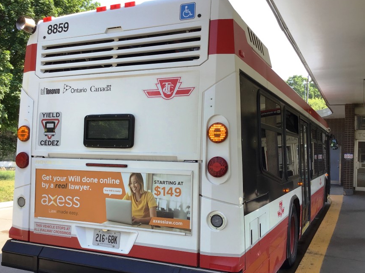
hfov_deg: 50.1
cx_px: 165
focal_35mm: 37
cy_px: 150
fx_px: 390
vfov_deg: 38.6
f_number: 2.4
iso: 25
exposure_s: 1/304
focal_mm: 3.3
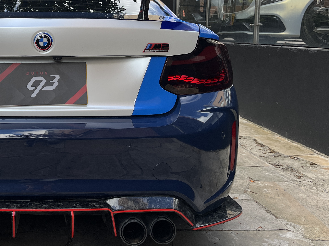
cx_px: 45
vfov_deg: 31.5
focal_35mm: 45
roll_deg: -0.8
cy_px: 56
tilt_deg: -3.6
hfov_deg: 39.6
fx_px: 428
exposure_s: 1/816
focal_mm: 5.1
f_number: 1.6
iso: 50
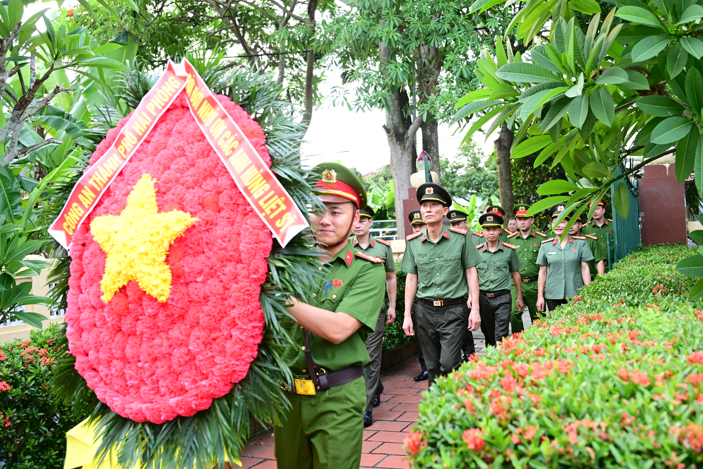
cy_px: 234
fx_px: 742
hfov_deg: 50.7
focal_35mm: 38
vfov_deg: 35.1
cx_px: 352
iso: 640
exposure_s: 1/160
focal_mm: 38
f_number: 4
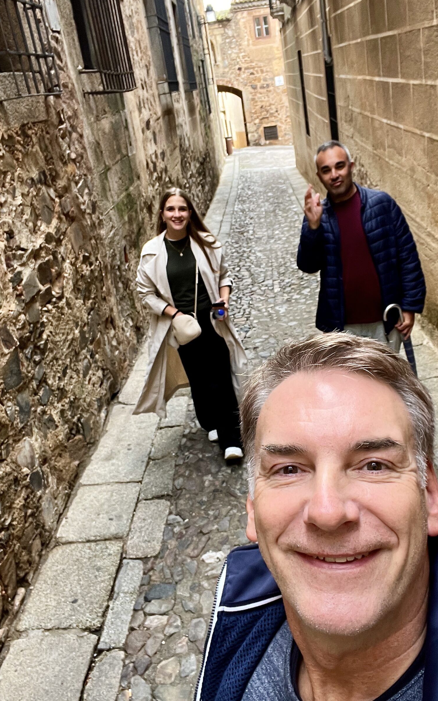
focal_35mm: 34
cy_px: 359
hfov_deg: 37.1
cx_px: 270
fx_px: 649
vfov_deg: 56.7
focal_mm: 2.71
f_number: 2.2
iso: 100
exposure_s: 1/72
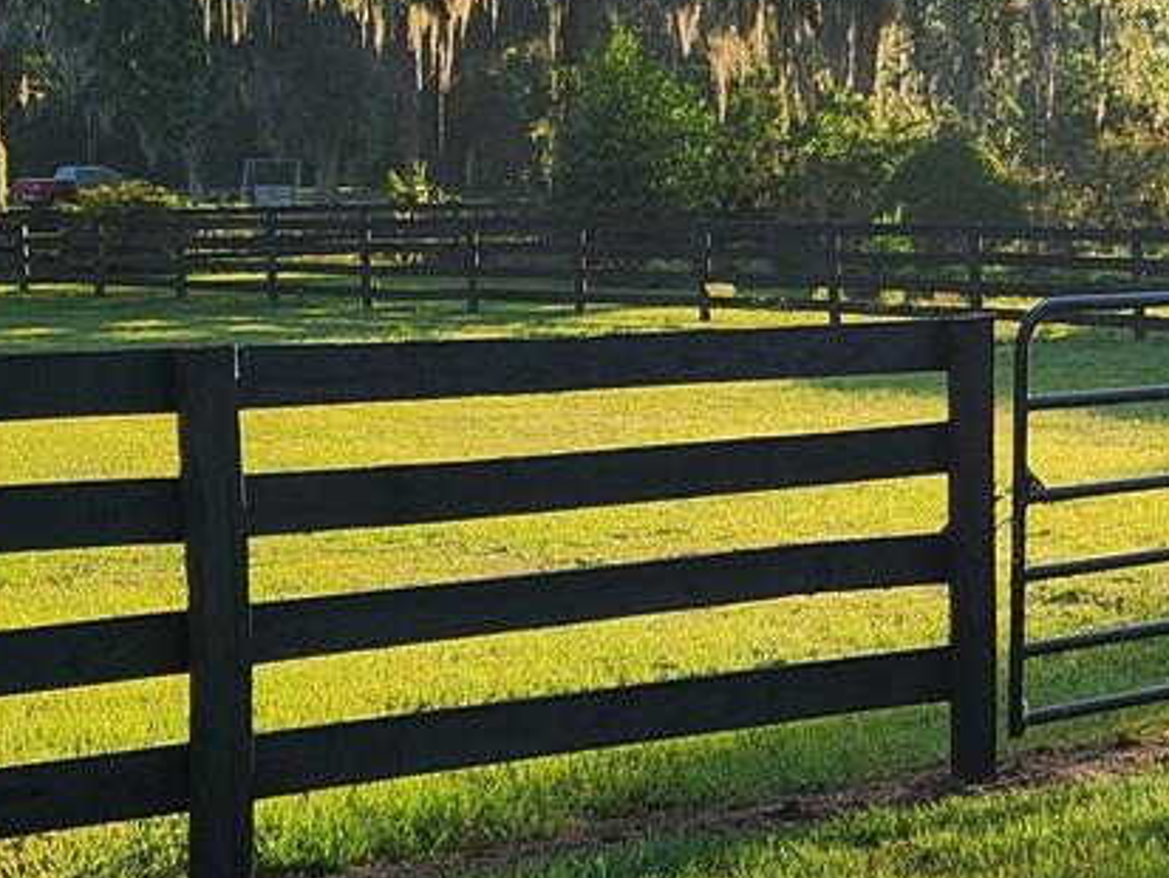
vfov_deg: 16.4
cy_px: 139
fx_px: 3006
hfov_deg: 21.4
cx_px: 1095
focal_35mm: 89
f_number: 1.8
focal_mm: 5.4
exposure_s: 1/829
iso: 20
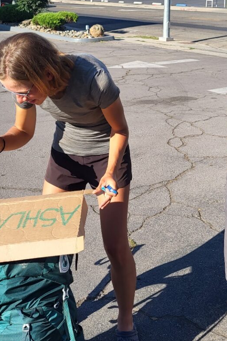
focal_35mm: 53
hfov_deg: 25.4
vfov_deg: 37.4
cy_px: 135
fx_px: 502
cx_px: 142
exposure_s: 1/1429
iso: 40
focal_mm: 5.4
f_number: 1.8
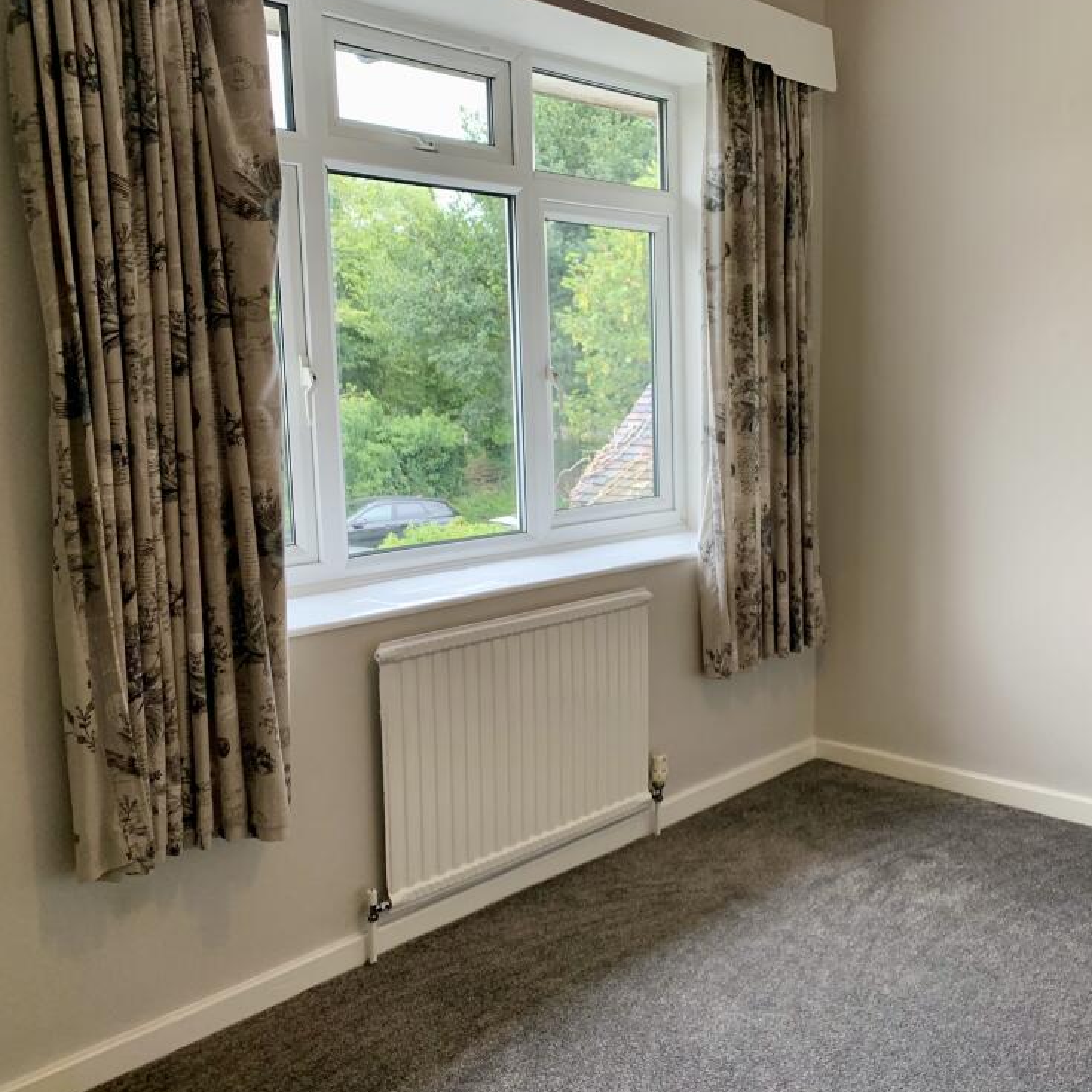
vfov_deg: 51.1
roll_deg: +0.2
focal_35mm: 32
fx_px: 1142
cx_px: 725
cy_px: 530
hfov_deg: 50.2
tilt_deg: -10.2
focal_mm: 4.25
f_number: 1.8
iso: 100
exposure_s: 1/92
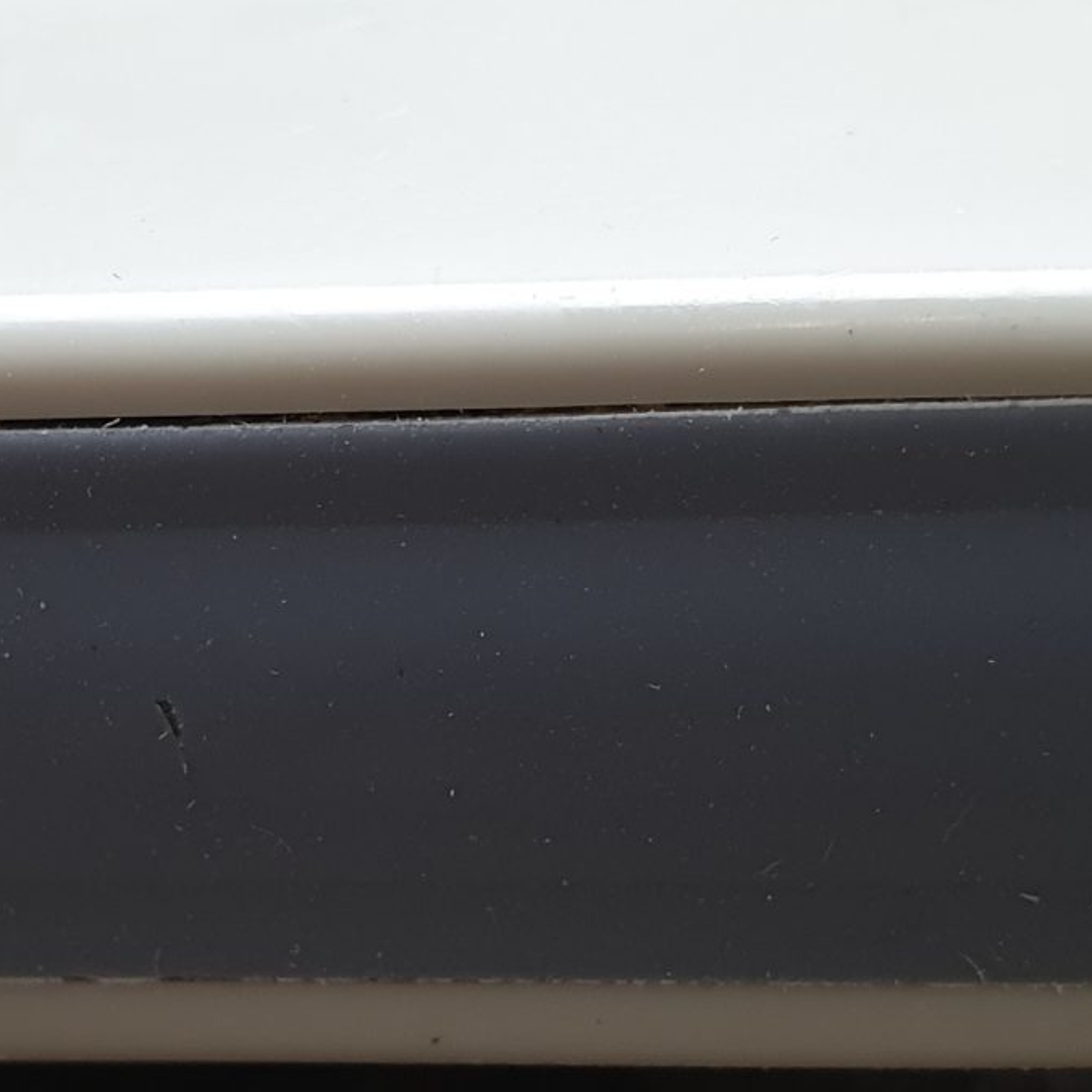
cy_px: 666
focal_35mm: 87
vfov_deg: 19.9
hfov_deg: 19.9
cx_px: 326
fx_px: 3105
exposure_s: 1/50
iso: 100
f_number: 2.4
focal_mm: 4.3
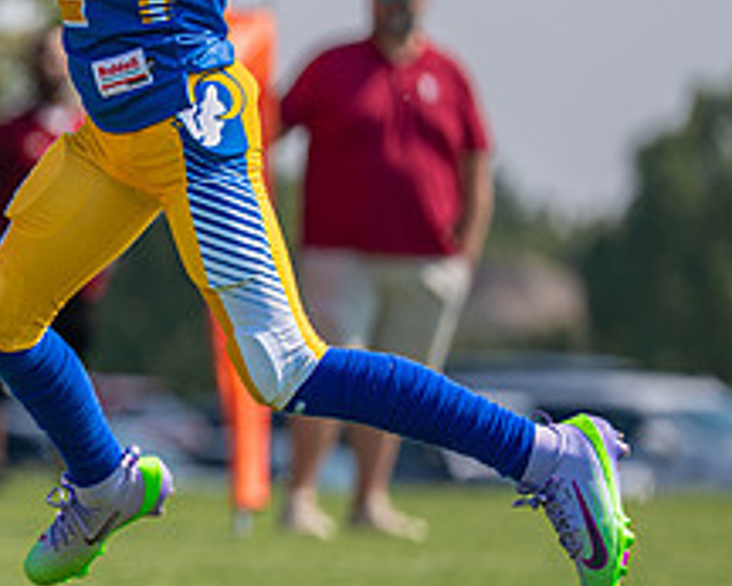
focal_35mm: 505
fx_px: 10945
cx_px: -405
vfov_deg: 3.1
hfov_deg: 3.8
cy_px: 271
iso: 100
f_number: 2.8
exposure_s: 1/2000
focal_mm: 170
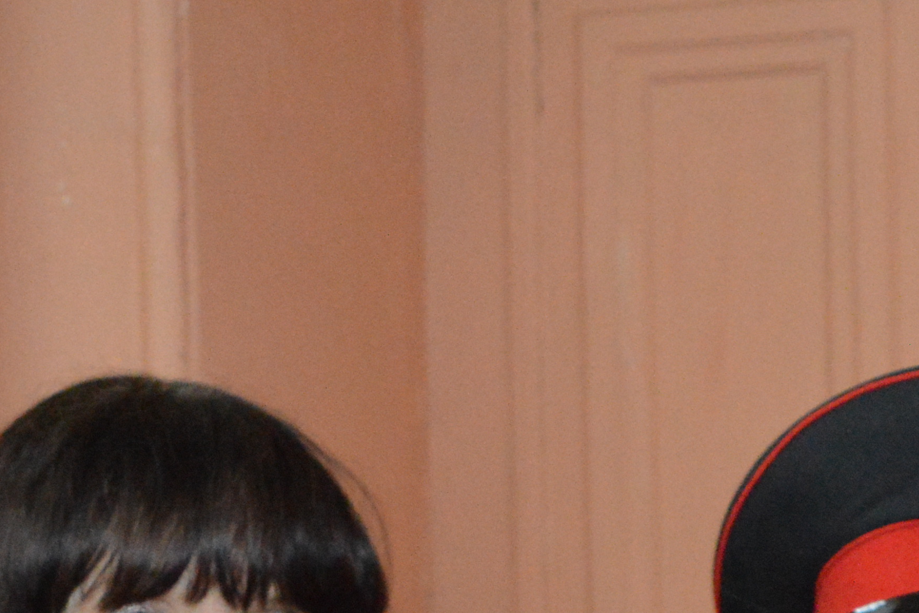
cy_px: 875
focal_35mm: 93
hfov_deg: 21.1
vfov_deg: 13.9
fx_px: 2374
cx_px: 951
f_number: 3.5
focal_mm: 18
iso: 3200
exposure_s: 1/60
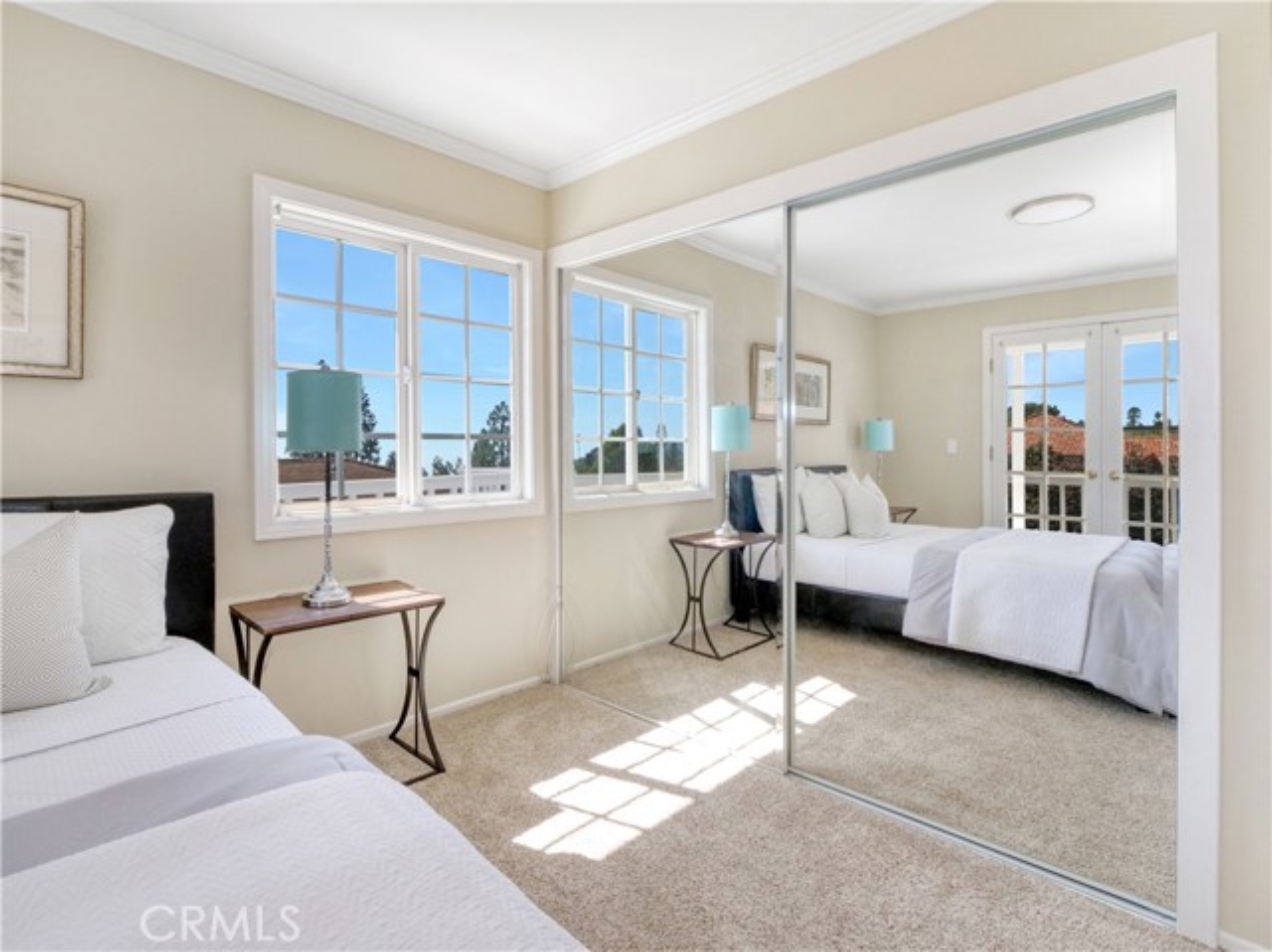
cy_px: 476
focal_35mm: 16
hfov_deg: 94.5
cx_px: 636
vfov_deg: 78.0
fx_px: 587
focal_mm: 8
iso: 1000
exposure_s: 1/200
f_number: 8
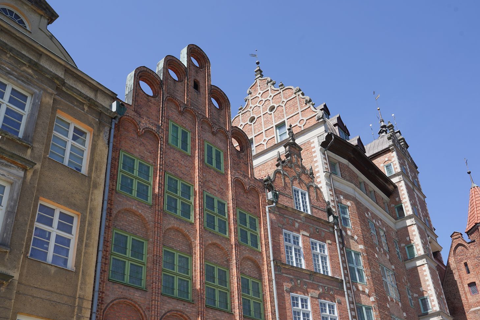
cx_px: 266
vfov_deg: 39.5
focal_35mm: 33
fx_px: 440
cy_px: 215
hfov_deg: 57.1
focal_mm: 24
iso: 100
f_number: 13
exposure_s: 1/100
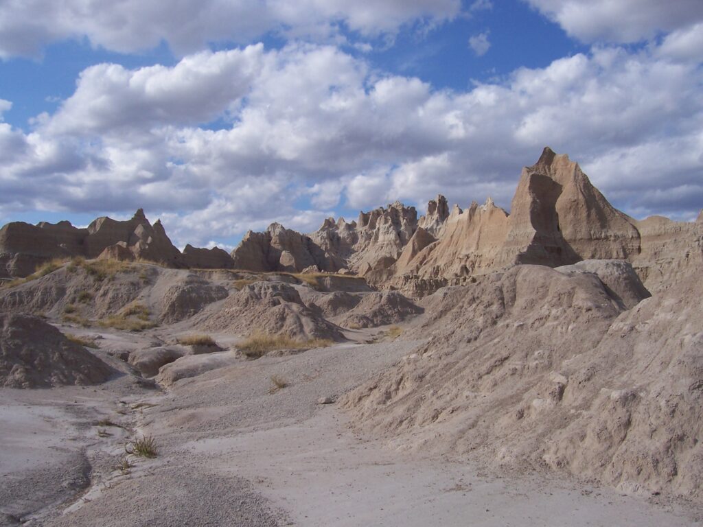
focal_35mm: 34
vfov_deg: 41.8
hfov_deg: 54.0
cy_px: 264
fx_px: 690
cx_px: 352
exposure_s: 1/1000
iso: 80
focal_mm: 5.6
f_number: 5.6
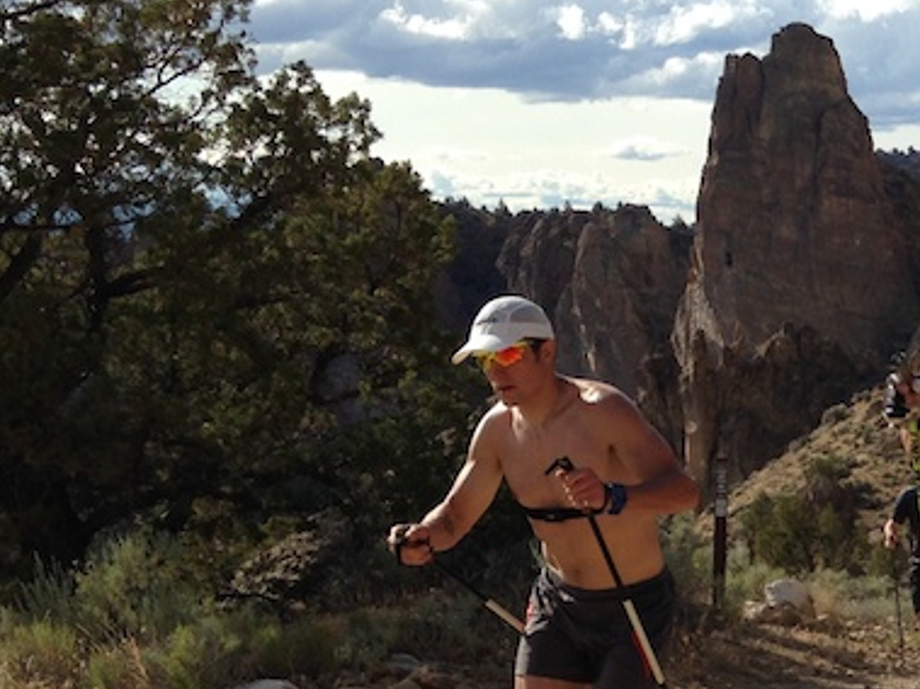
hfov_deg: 21.4
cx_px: 1007
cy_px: 648
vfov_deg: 16.7
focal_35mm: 87
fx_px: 2311
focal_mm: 4.12
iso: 50
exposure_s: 1/1355
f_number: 2.4
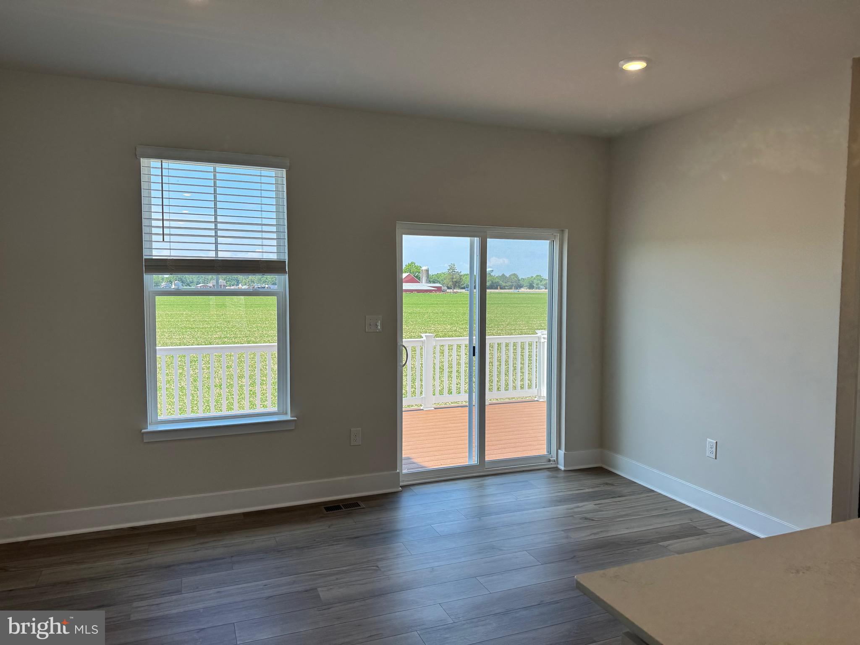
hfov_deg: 71.6
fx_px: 596
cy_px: 322
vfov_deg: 56.8
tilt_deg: -4.1
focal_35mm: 24
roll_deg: -1.3
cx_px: 430
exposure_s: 1/756
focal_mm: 6.76
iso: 80
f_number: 1.78
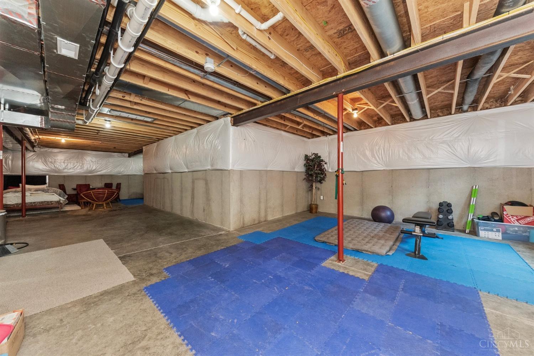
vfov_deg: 90.0
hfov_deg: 112.6
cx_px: 267
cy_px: 178
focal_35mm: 12
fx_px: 178
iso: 2500
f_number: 5.6
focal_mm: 12
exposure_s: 1/50
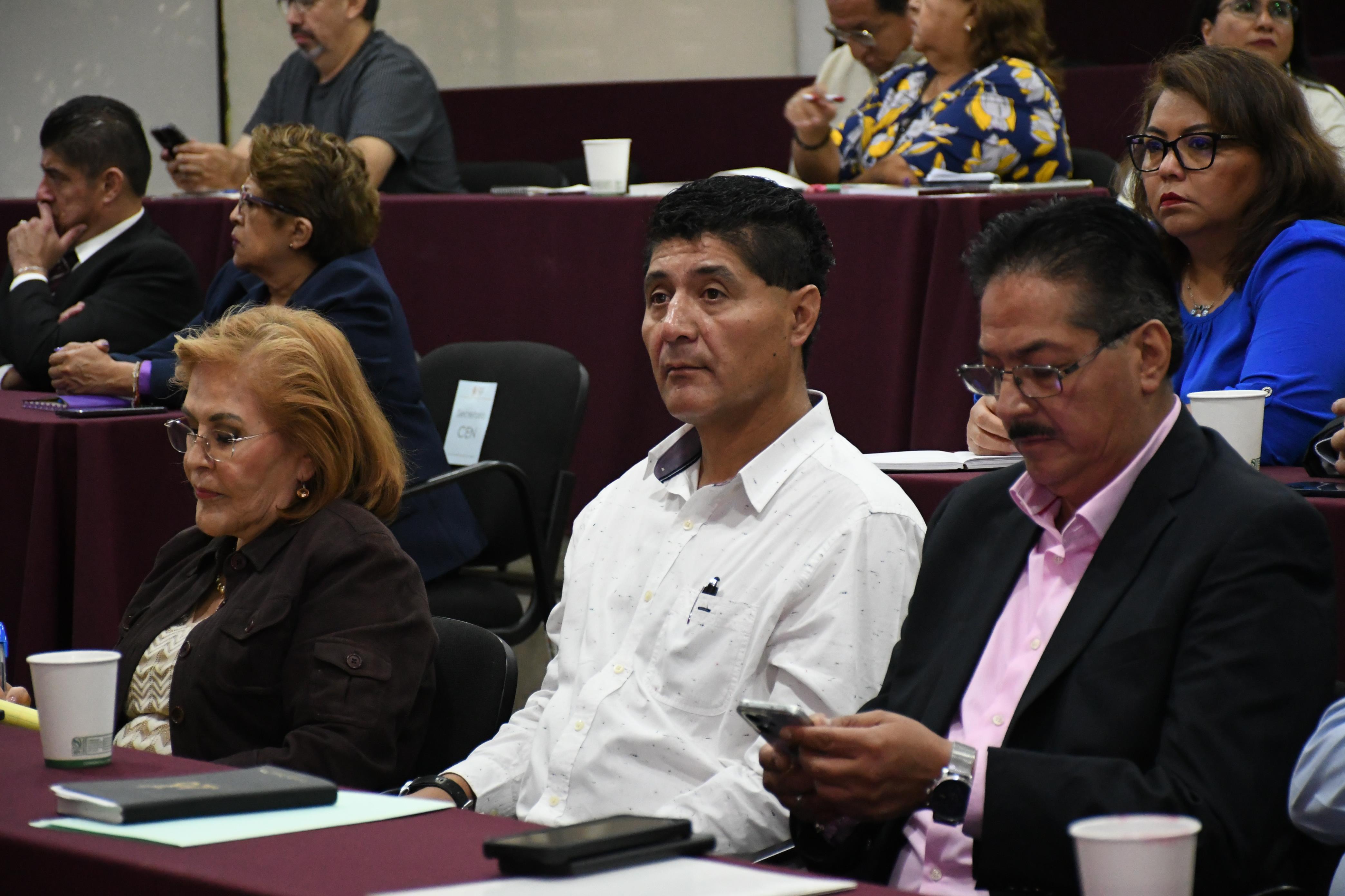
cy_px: 448
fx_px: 5305
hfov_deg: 14.4
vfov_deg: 9.7
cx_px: 672
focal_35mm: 142
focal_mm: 95
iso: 5000
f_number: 5.3
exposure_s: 1/100
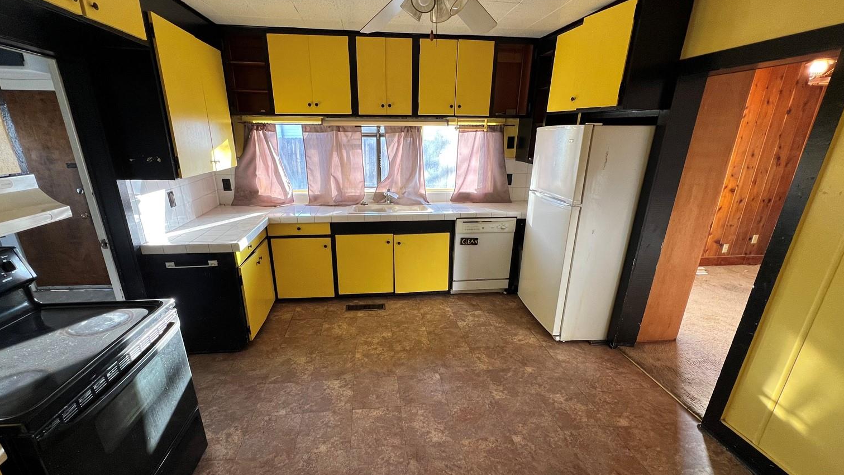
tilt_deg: -19.7
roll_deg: -0.4
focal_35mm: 15
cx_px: 409
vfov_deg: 70.3
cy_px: 264
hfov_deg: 103.0
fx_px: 336
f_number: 1.8
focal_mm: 1.57
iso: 100
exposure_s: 1/99
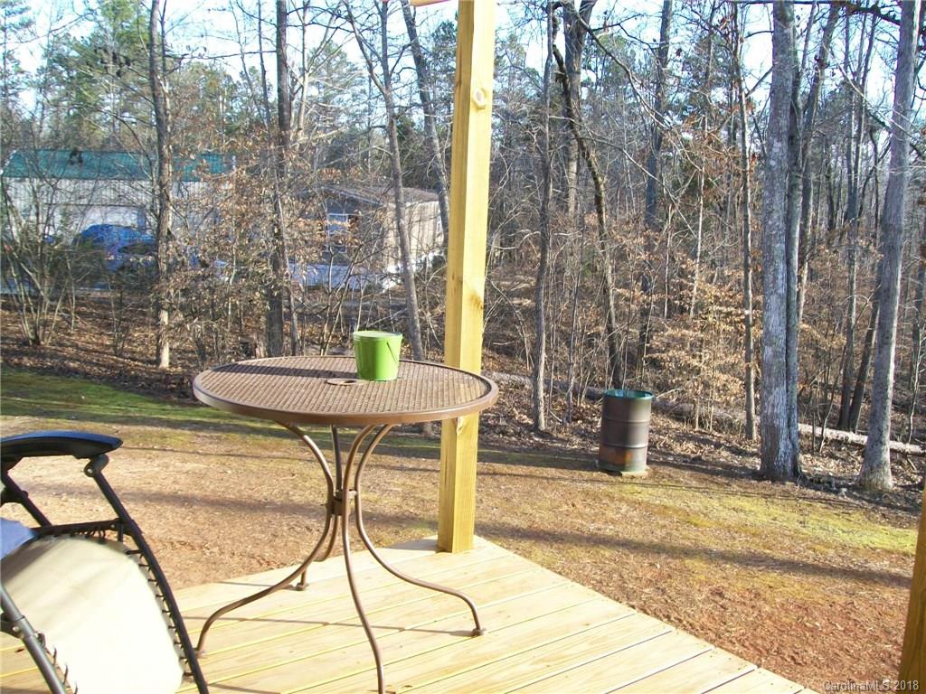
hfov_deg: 51.4
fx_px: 963
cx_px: 463
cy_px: 347
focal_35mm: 36
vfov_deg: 39.7
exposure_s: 1/125
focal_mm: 6
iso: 64
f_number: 2.7
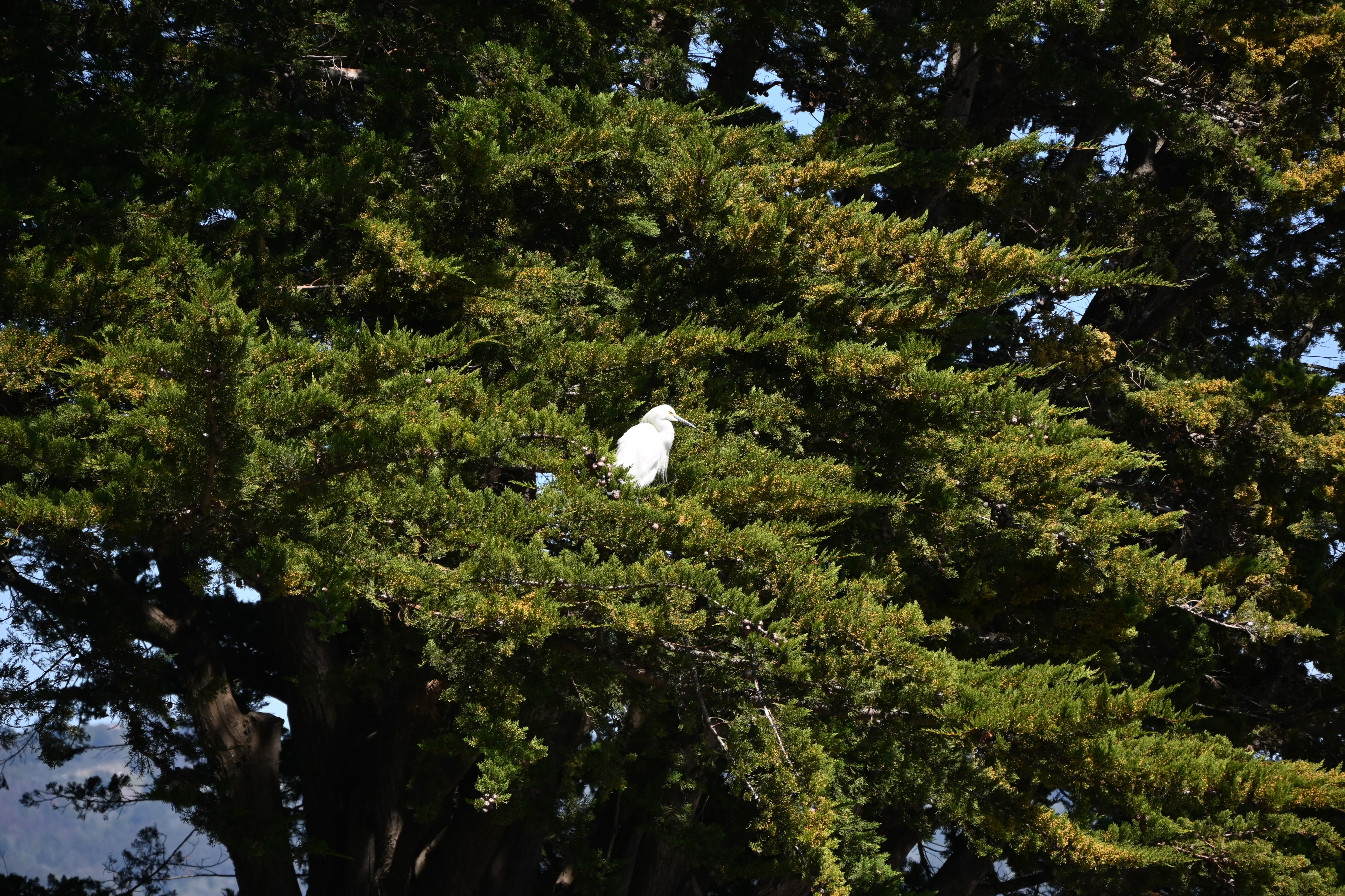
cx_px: 672
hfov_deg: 9.8
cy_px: 448
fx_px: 7845
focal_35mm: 210
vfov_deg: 6.5
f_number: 6.3
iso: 180
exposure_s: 1/500
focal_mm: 140
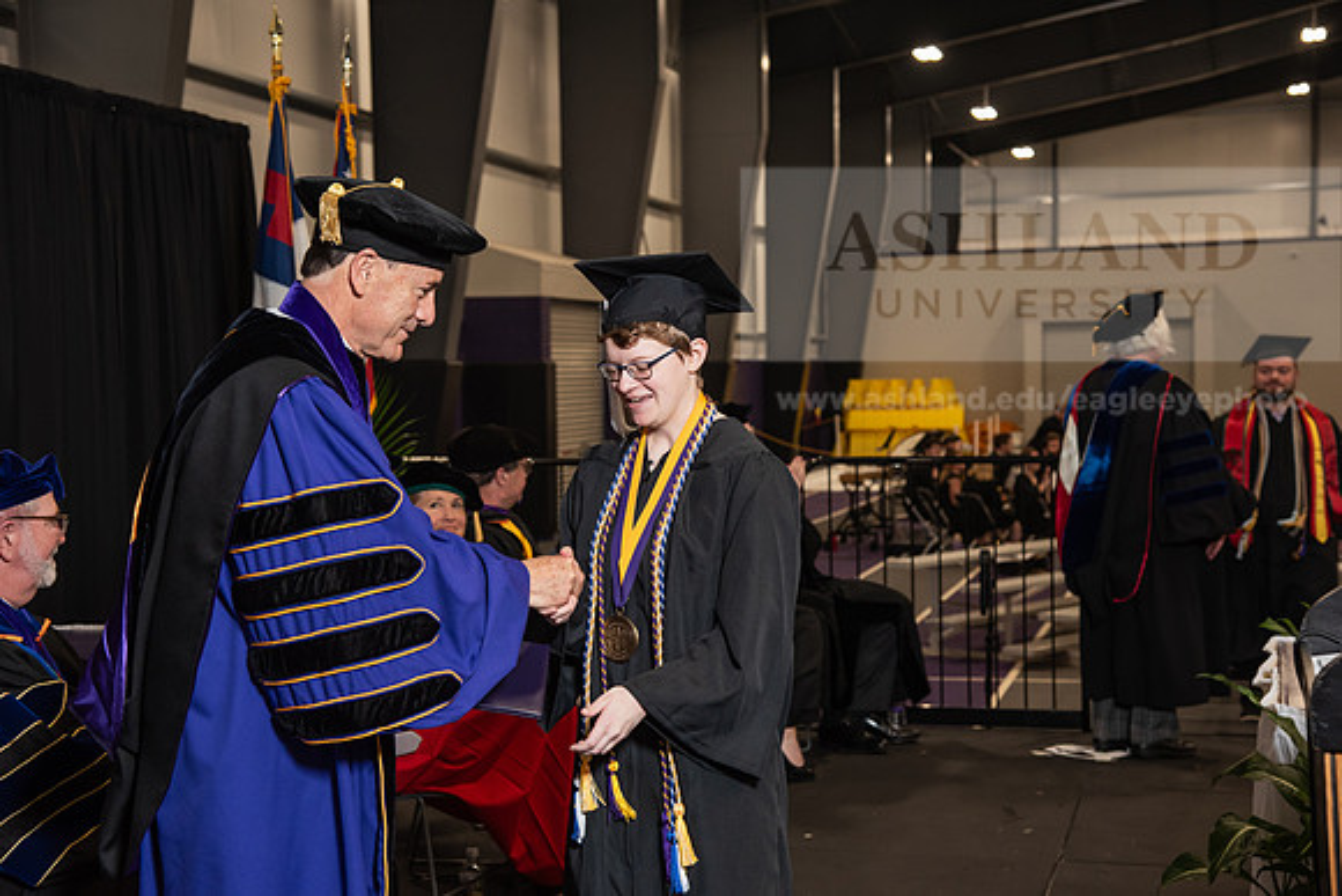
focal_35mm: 65
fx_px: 2424
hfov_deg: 31.0
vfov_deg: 20.9
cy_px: 448
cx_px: 671
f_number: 5.6
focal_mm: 65
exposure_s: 1/125
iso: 1600
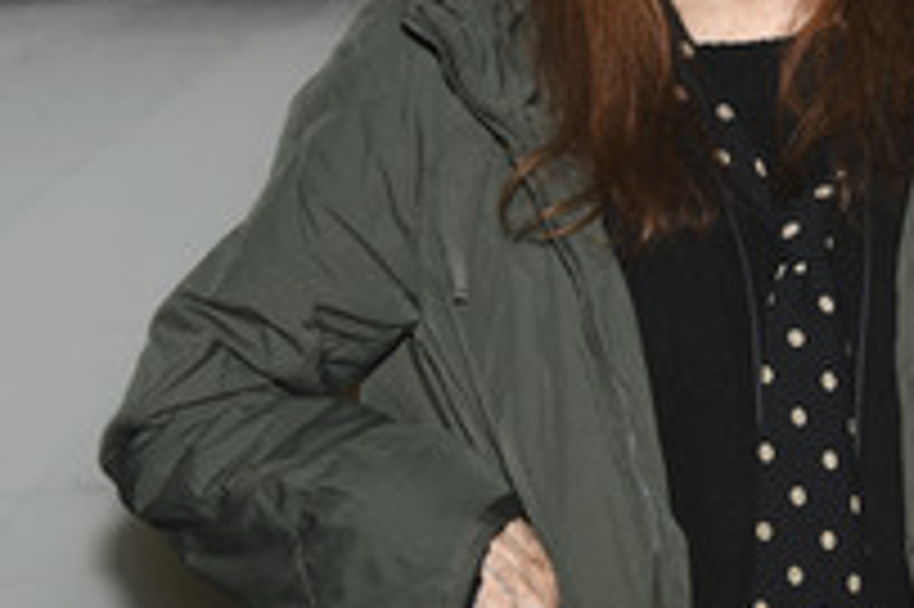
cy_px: 90
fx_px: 5530
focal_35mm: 218
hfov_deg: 9.4
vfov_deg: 6.3
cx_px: 691
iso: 500
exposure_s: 1/160
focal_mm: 98
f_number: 6.3
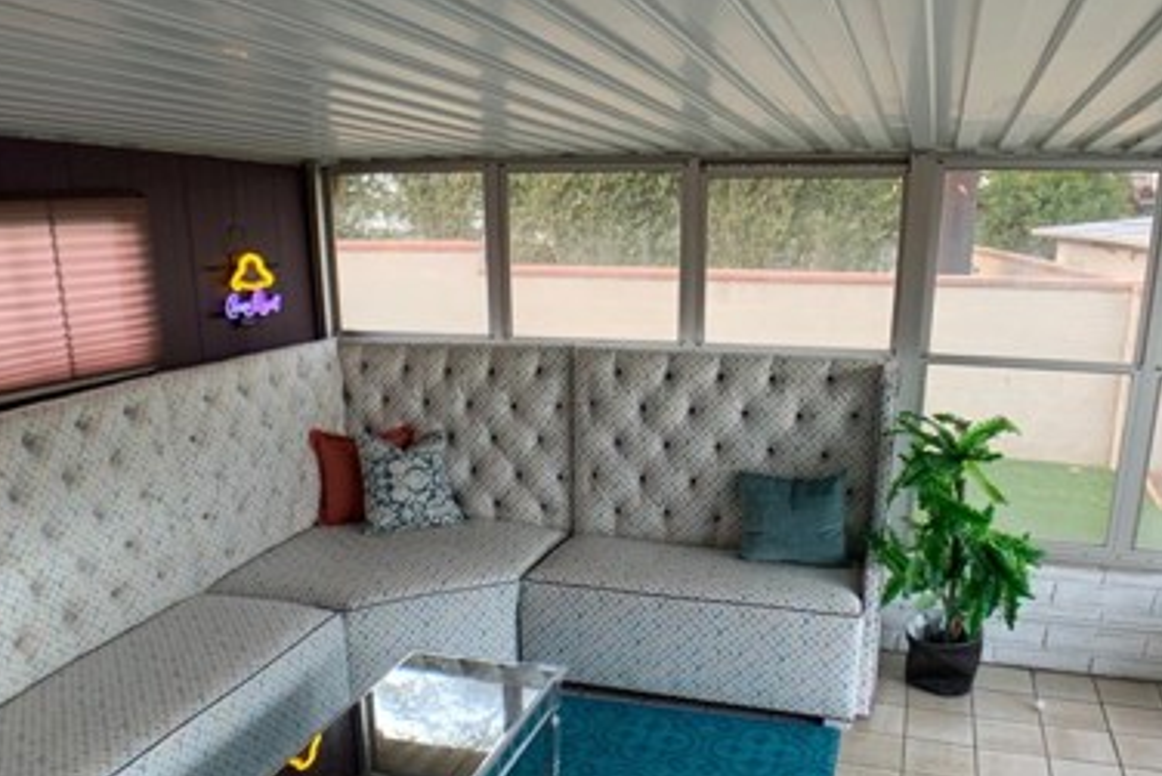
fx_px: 1485
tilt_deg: -18.7
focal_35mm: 46
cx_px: 593
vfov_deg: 28.9
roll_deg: +0.2
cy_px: 560
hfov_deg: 42.7
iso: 100
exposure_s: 1/60
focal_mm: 4.25
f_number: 1.8
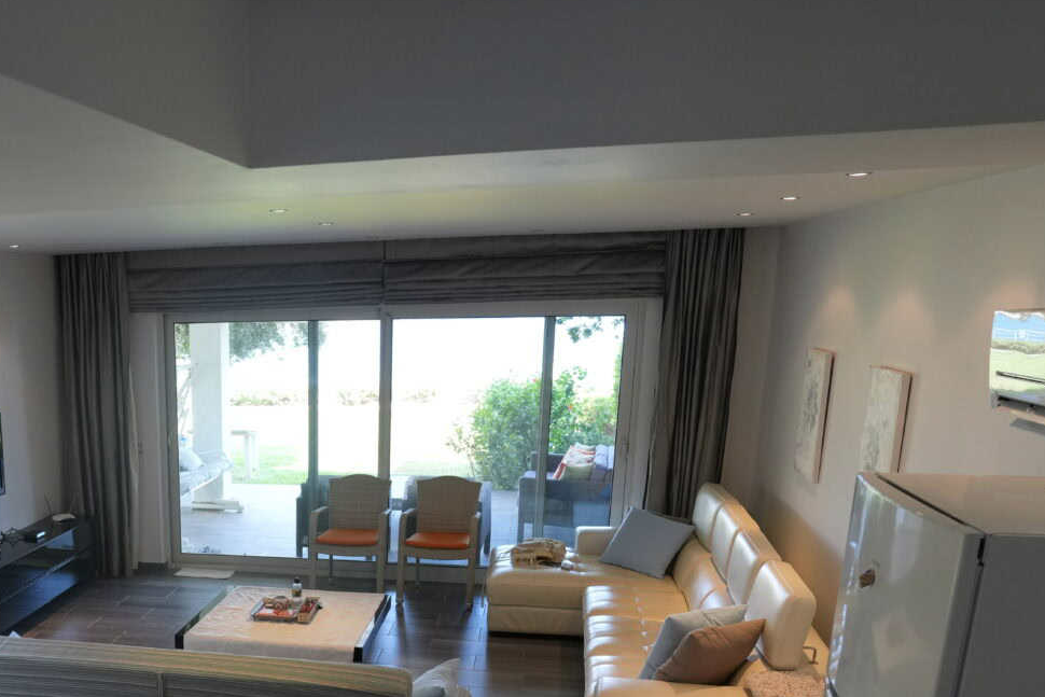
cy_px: 633
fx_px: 1103
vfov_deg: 33.2
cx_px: 165
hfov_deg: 47.1
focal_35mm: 38
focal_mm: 18
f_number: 4
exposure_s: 1/160
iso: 1000
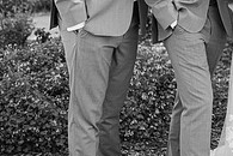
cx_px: 326
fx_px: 673
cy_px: 1
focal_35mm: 104
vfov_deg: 13.0
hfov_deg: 18.0
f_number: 2
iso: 100
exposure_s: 1/1250
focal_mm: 35
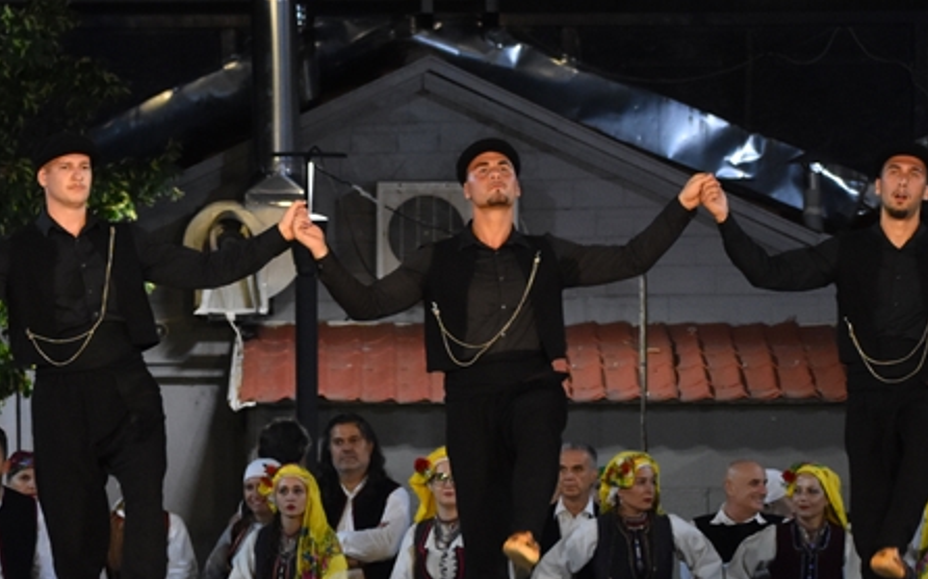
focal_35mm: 246
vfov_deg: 5.3
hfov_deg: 8.5
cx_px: 156
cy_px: 538
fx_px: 6217
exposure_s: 1/125
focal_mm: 70
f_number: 4.5
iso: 1800
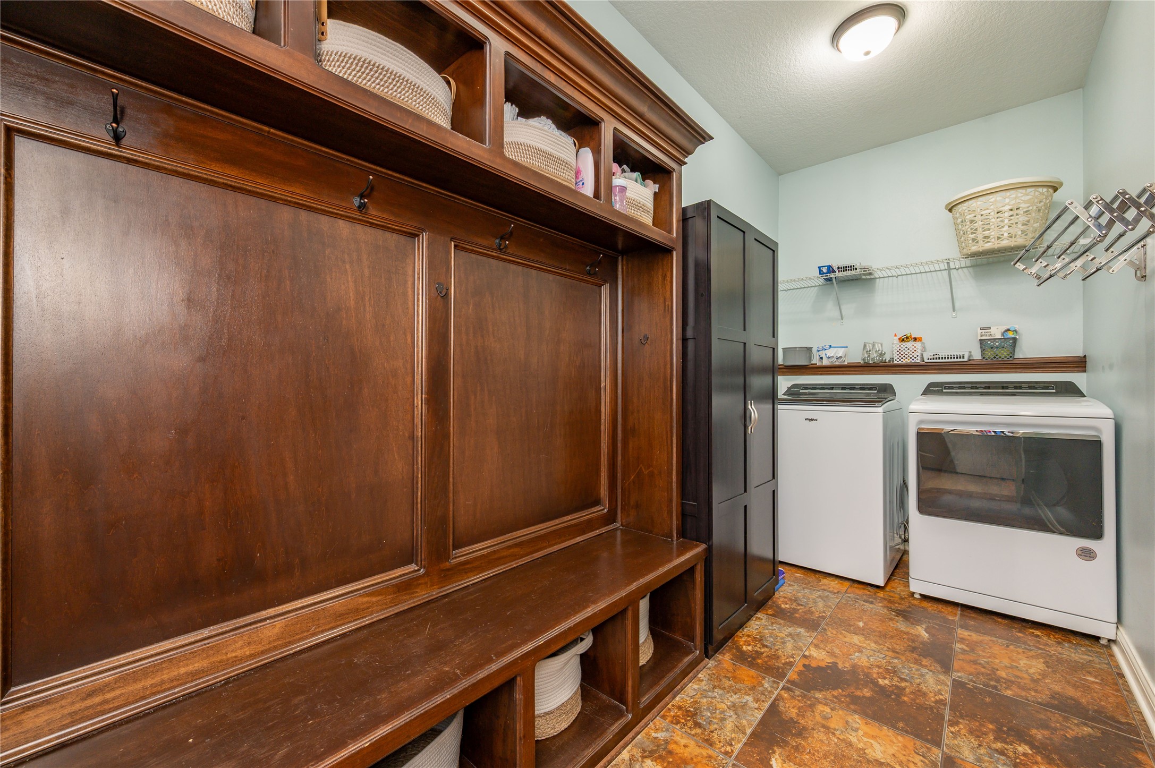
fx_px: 449
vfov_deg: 81.1
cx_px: 578
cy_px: 384
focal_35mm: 14
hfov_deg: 104.3
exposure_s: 1/6
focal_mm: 14
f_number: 9
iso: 500
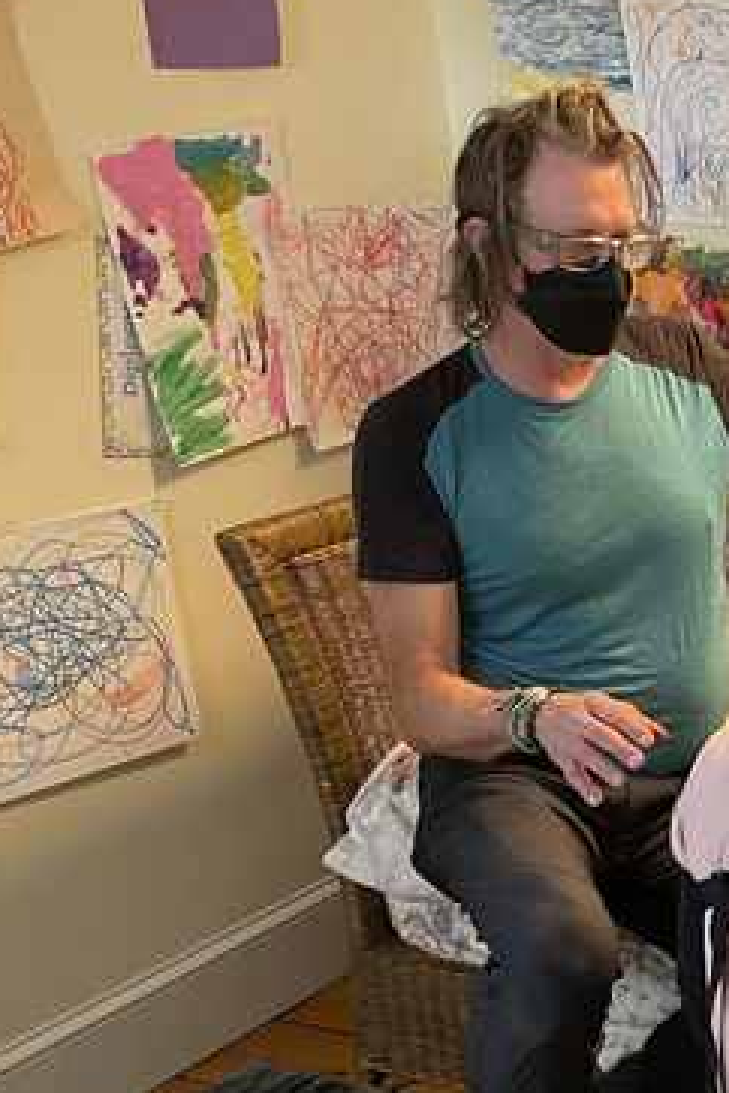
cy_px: 787
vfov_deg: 29.7
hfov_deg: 18.6
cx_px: 1000
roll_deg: +3.1
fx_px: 2035
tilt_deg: -21.5
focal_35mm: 67
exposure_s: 1/60
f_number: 1.6
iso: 320
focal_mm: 5.1
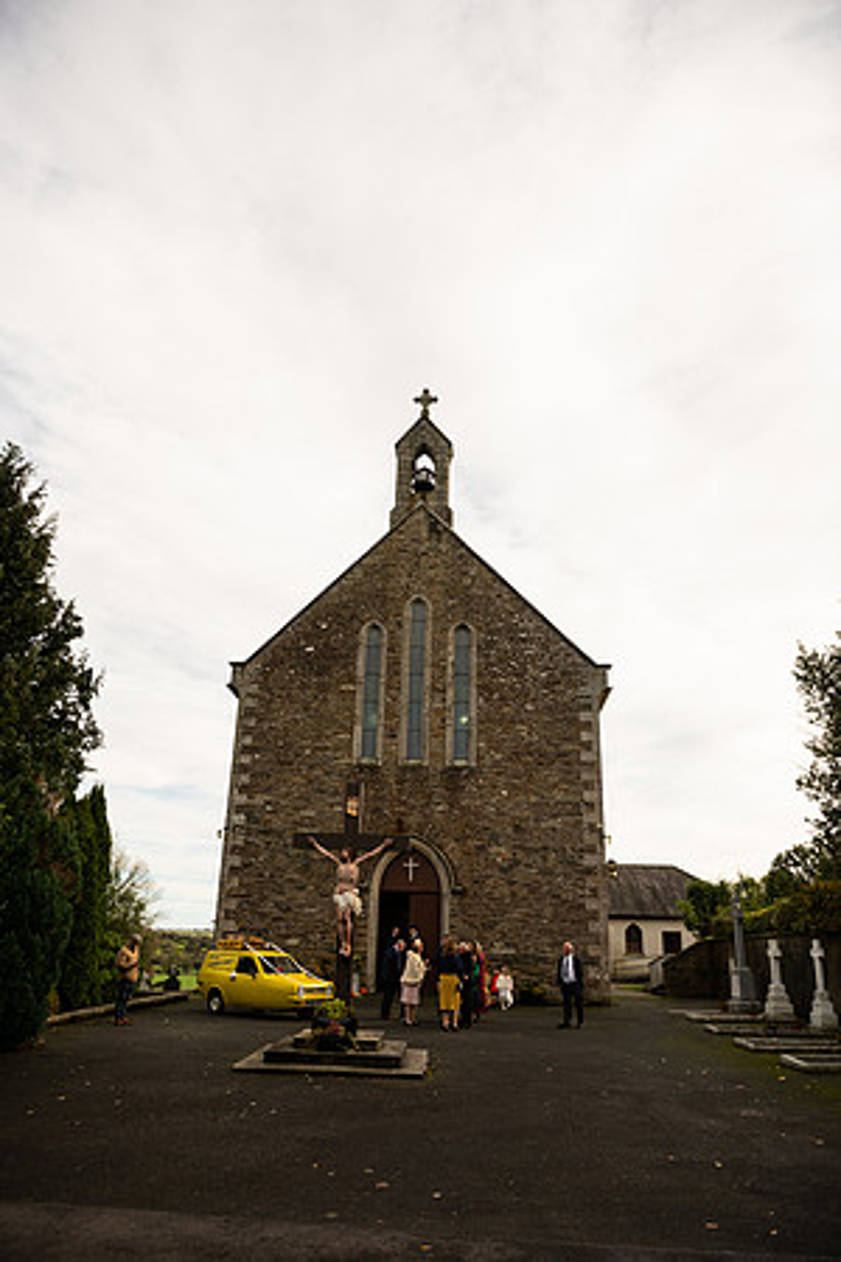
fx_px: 841
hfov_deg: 53.1
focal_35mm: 24
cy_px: 631
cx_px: 420
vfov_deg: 73.7
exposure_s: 1/2000
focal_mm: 24
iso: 200
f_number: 3.5
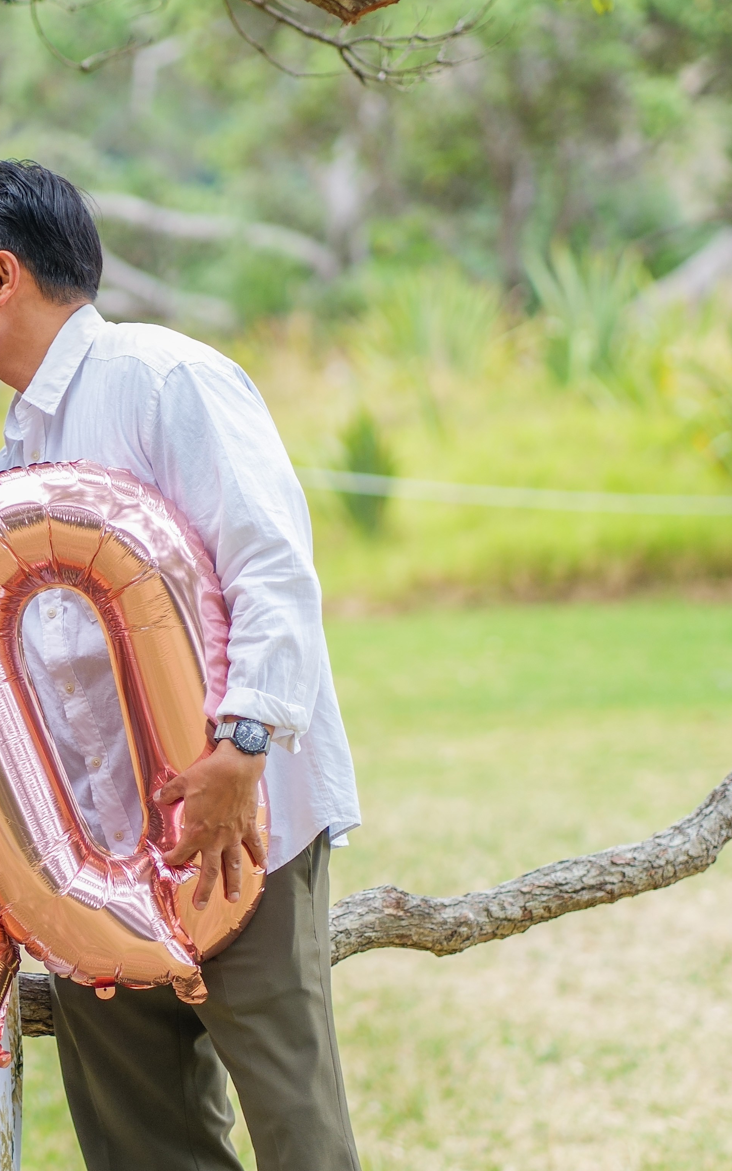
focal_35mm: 198
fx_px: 6321
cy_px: 718
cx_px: -124
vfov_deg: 10.6
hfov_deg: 6.6
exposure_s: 1/1000
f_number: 2.2
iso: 200
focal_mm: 85
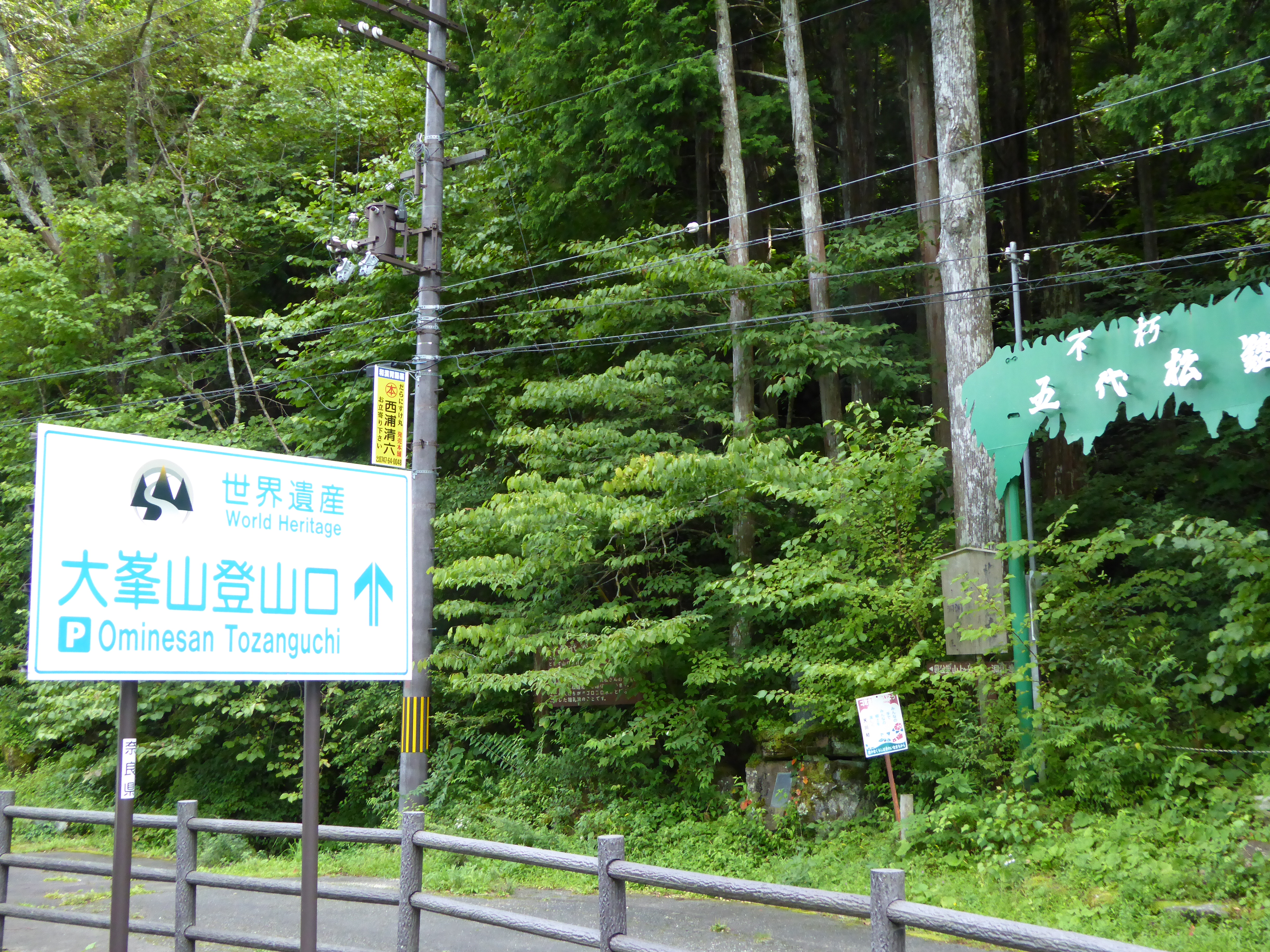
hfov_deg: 41.2
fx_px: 1688
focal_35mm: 46
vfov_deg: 31.5
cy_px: 476
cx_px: 635
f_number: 3.9
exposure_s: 1/125
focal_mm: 7.8
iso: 400
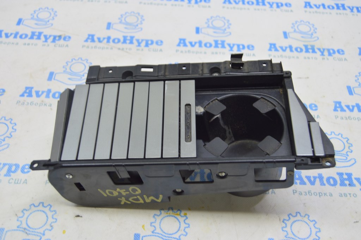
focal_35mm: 39
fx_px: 391
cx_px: 180
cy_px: 120
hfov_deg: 49.6
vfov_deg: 34.2
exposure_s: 1/20
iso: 400
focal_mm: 26
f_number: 5.6
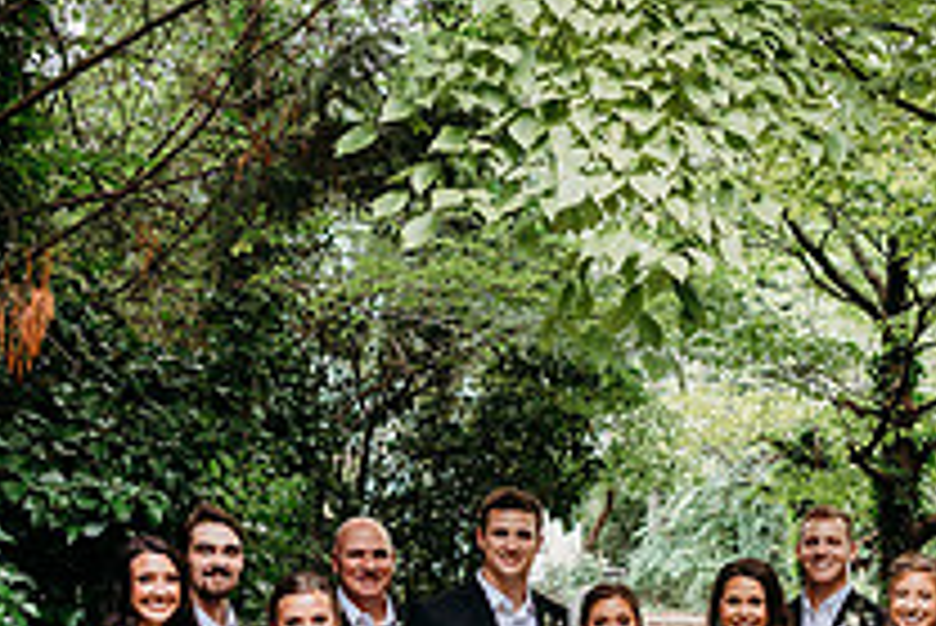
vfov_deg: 19.8
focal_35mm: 67
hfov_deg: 29.8
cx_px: 639
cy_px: 619
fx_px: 1743
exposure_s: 1/250
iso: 250
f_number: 2.5
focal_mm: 24
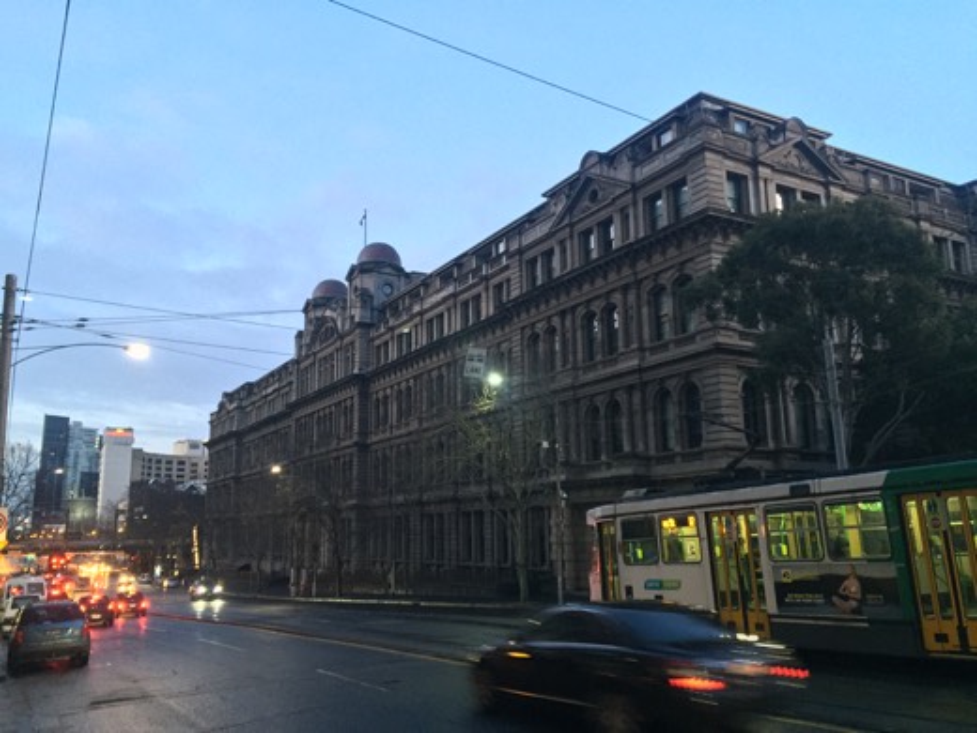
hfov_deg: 61.7
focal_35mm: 29
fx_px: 818
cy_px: 366
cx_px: 488
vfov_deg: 48.2
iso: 250
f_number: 2.2
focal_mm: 4.15
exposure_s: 1/24
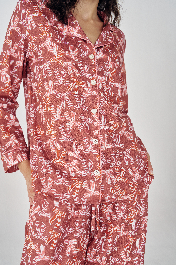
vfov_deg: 45.4
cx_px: 88
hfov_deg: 31.2
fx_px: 315
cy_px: 132
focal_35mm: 43
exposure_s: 1/125
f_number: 8
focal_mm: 43
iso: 400
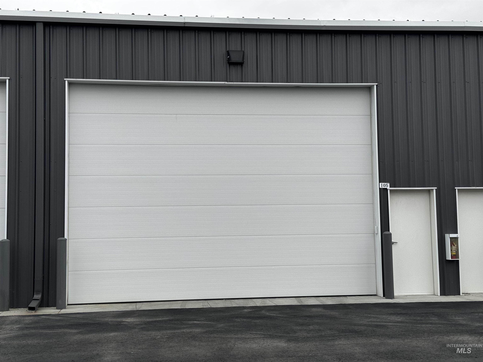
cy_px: 181
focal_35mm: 48
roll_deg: +1.0
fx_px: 670
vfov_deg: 30.3
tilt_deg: +3.8
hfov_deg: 39.7
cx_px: 242
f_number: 1.78
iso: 64
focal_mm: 6.76
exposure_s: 1/1818
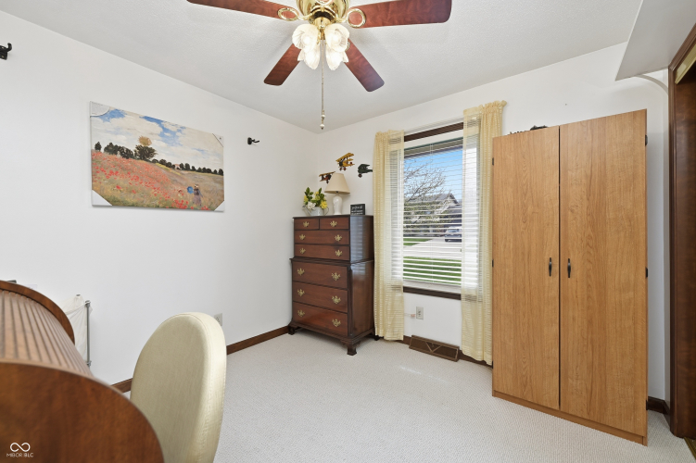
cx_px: 348
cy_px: 232
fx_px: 271
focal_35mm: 14
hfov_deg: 104.3
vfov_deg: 81.2
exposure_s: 1/200
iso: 200
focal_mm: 14
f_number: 6.3
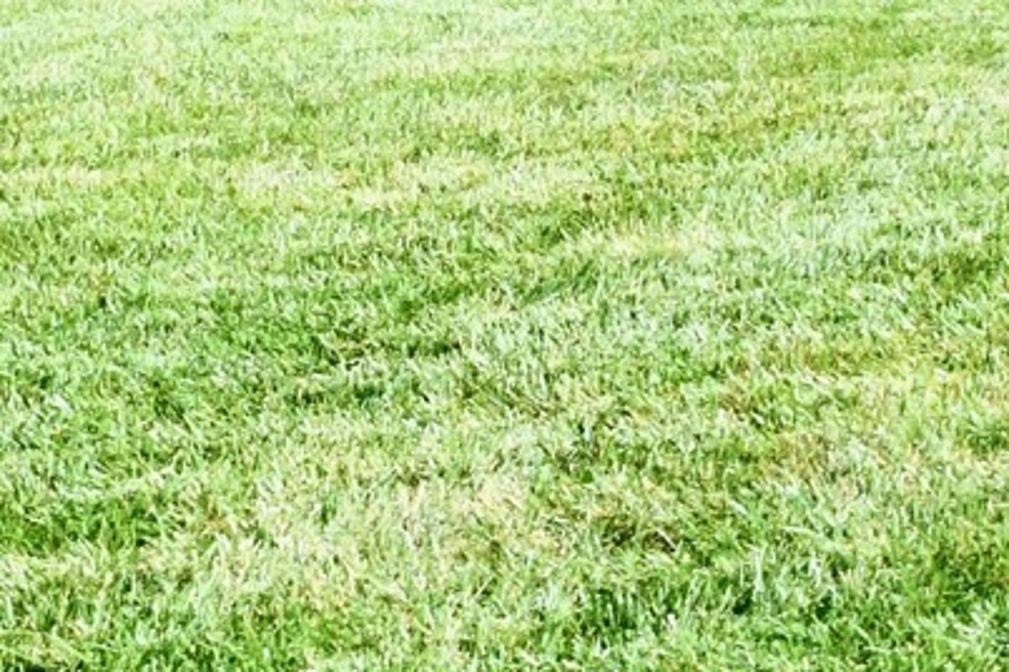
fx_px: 2999
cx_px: 2849
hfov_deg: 12.0
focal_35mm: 107
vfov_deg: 12.3
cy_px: -303
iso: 640
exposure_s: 1/400
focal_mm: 14
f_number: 10
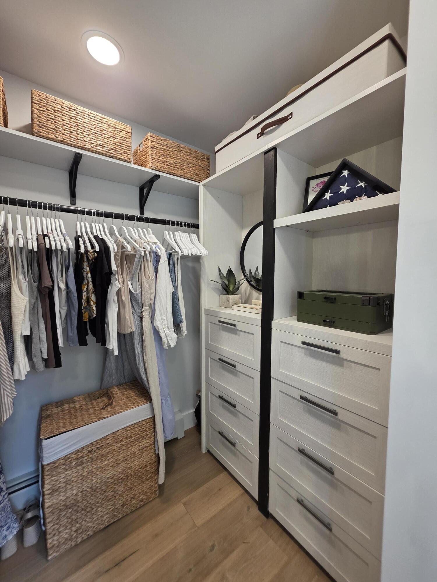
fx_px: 219
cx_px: 218
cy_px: 291
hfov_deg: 89.9
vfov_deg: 106.2
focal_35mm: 13
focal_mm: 2.2
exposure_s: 1/120
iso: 160
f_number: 1.9
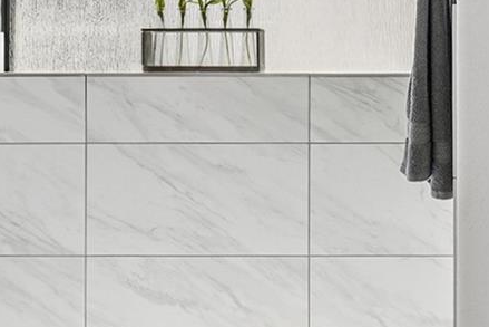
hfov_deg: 26.9
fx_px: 951
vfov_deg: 19.4
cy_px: 98
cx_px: 514
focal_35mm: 70
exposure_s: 1/125
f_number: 5
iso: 250
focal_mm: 15
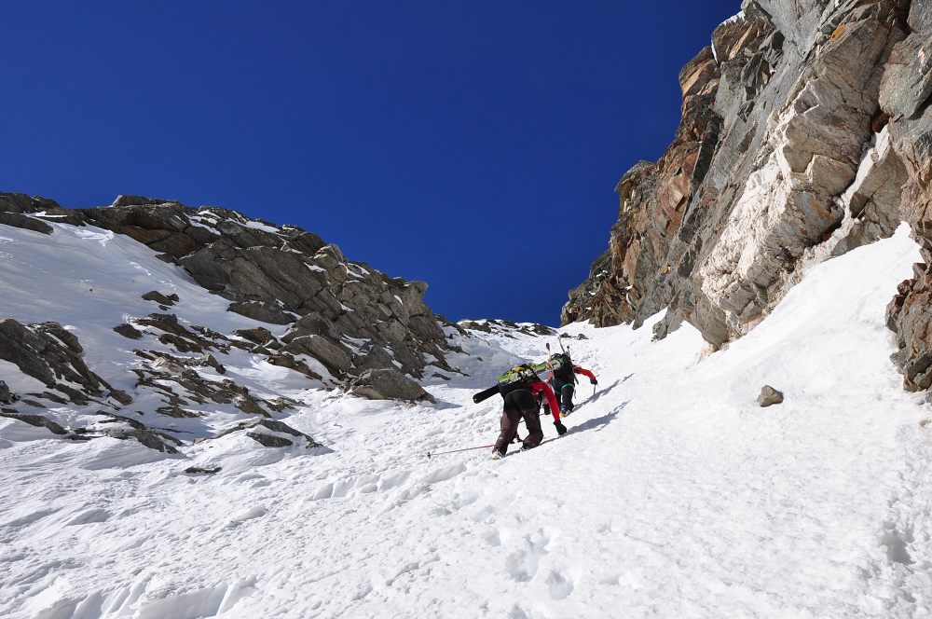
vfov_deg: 41.6
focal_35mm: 32
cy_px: 310
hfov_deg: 59.6
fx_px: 814
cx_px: 466
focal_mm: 21
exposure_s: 1/320
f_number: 14
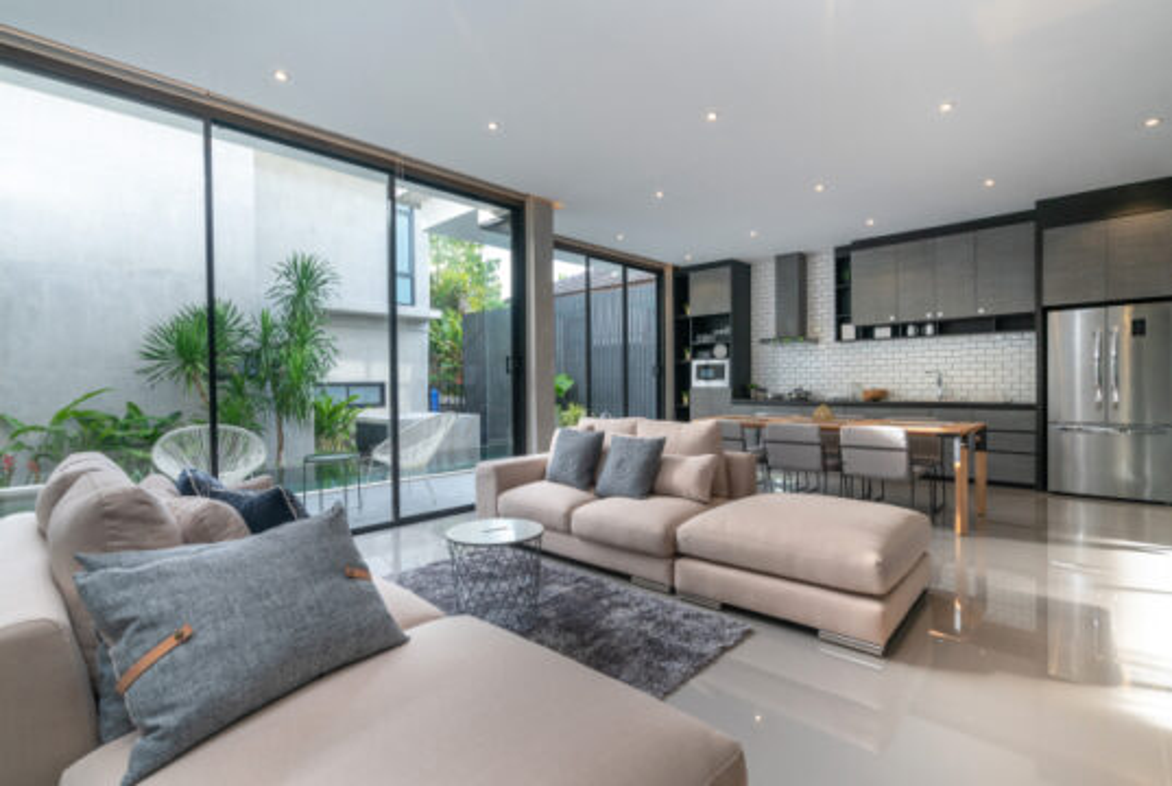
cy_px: 393
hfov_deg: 96.6
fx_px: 522
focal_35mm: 16
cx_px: 586
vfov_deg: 74.0
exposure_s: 1/5
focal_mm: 16
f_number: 8
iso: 100
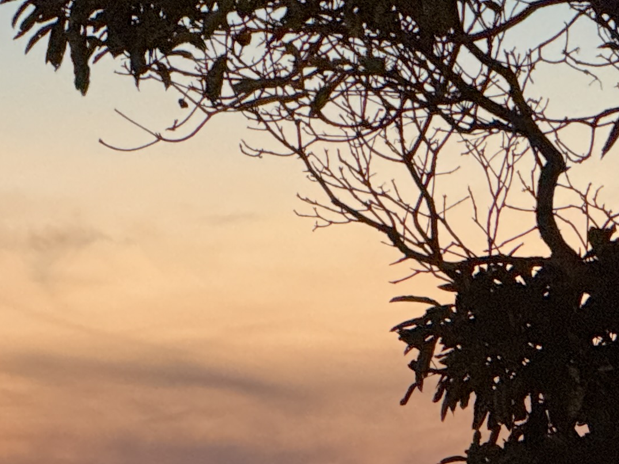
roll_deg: -0.3
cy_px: 640
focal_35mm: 450
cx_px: -464
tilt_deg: +0.9
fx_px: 8046
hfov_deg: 4.4
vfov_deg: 3.3
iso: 500
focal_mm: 15.66
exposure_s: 1/40
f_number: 2.8
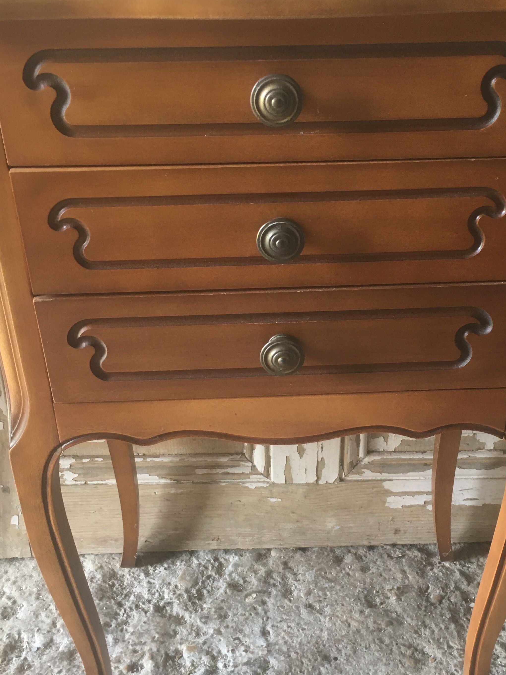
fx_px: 838
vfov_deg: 43.8
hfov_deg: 33.5
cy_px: 358
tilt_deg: -30.7
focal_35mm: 43
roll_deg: +0.8
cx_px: 300
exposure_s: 1/33
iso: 125
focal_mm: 4.15
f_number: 2.2
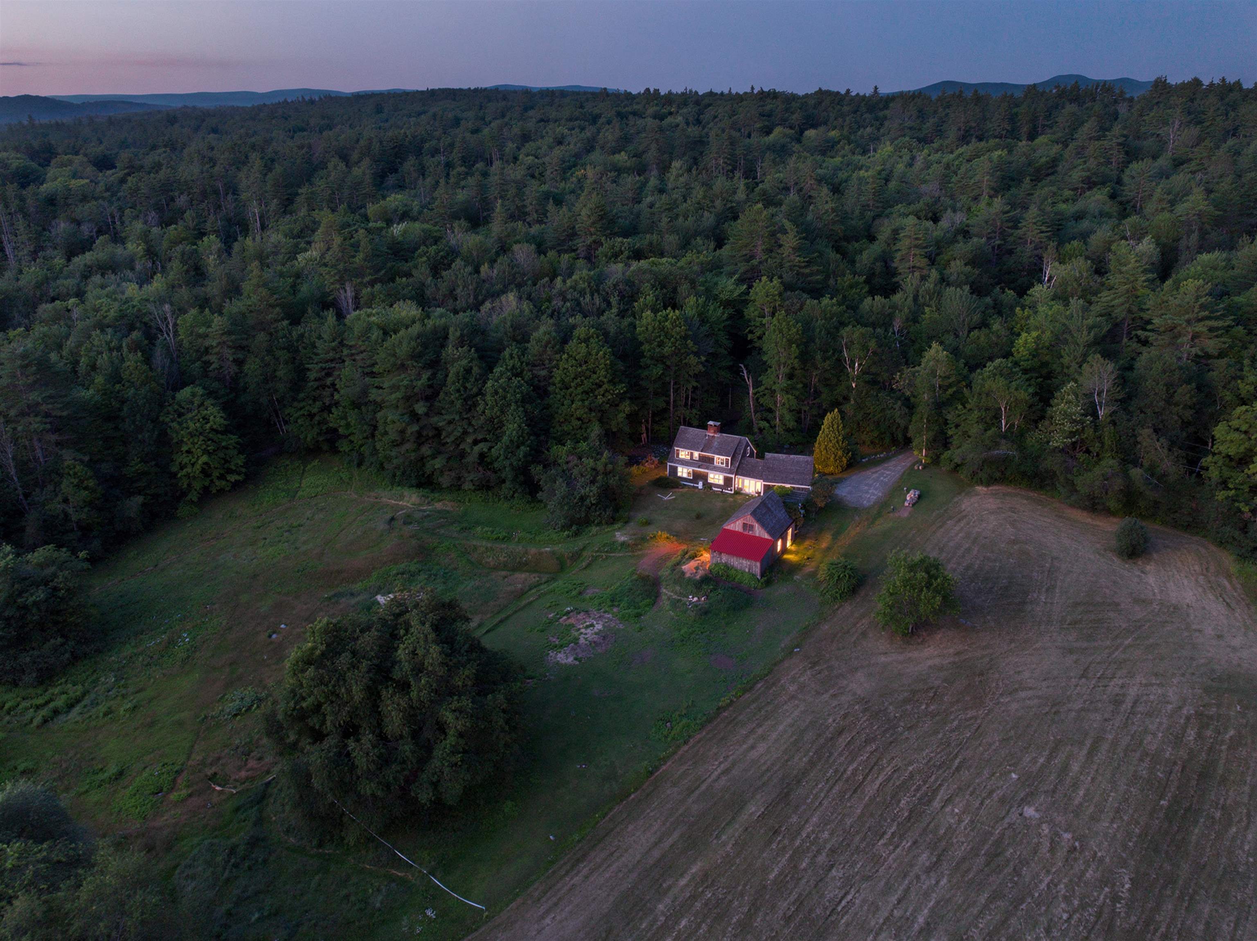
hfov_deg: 71.6
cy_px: 470
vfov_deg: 56.8
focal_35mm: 24
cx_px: 628
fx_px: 871
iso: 150
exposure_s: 1/2000
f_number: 2.8
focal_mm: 12.3
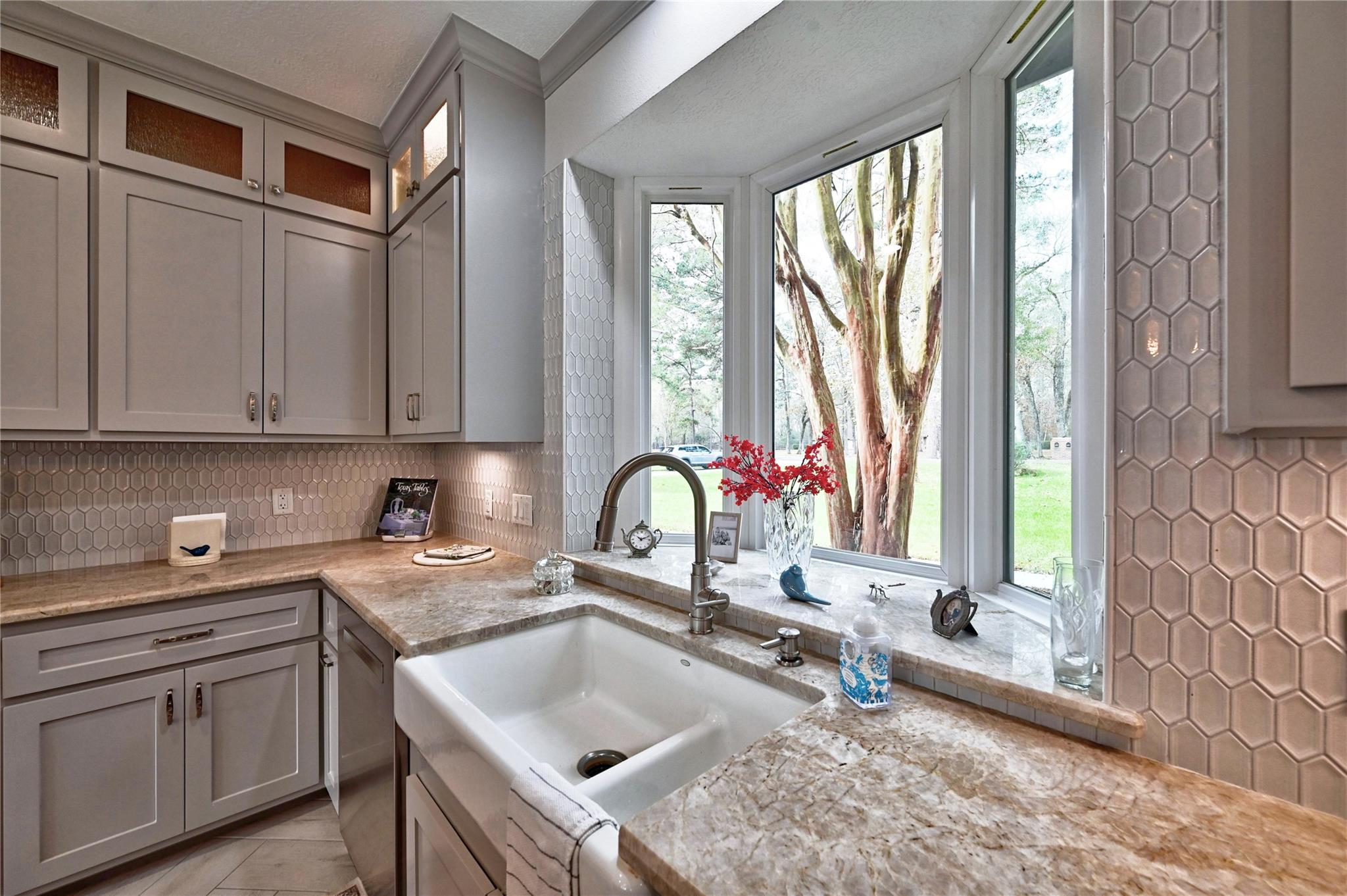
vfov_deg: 81.1
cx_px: 674
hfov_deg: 104.3
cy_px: 448
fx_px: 523
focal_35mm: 14
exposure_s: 1/25
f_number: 8
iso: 400
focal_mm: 14
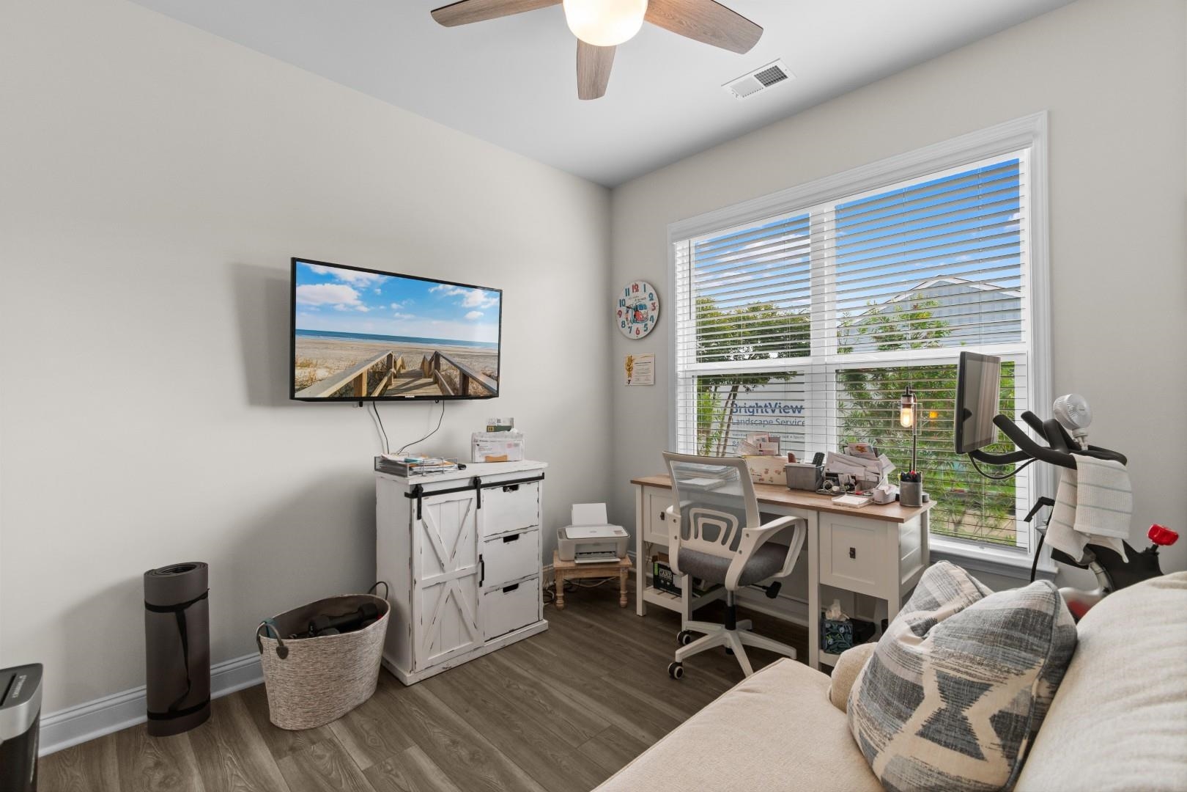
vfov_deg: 77.3
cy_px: 396
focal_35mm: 15
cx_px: 594
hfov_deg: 100.4
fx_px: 495
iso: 100
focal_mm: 10
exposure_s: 1/25
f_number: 4.5
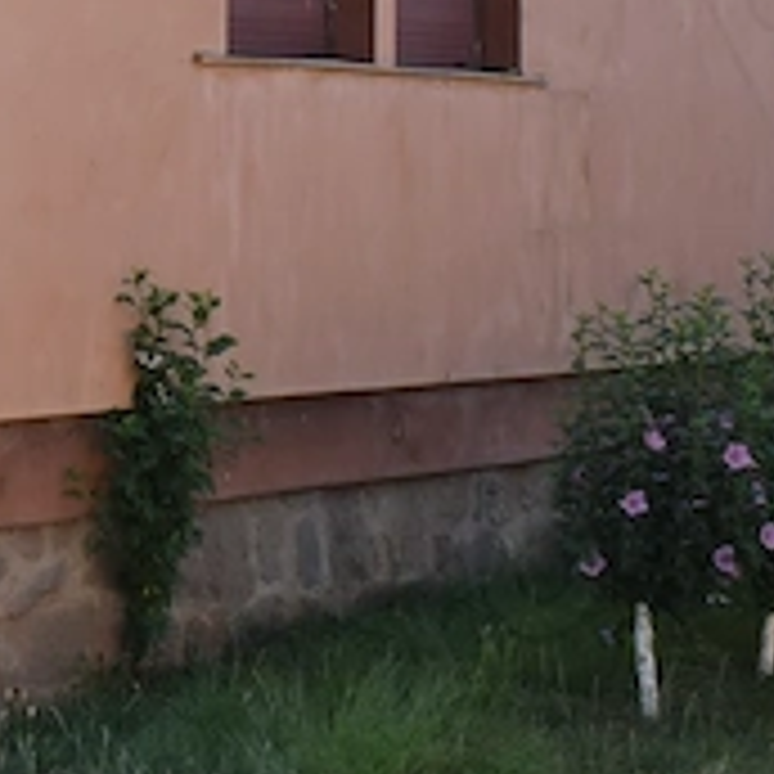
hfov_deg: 9.9
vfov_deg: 9.9
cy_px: -394
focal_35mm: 170
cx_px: -400
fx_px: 4312
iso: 200
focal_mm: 23
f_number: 9
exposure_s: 1/320
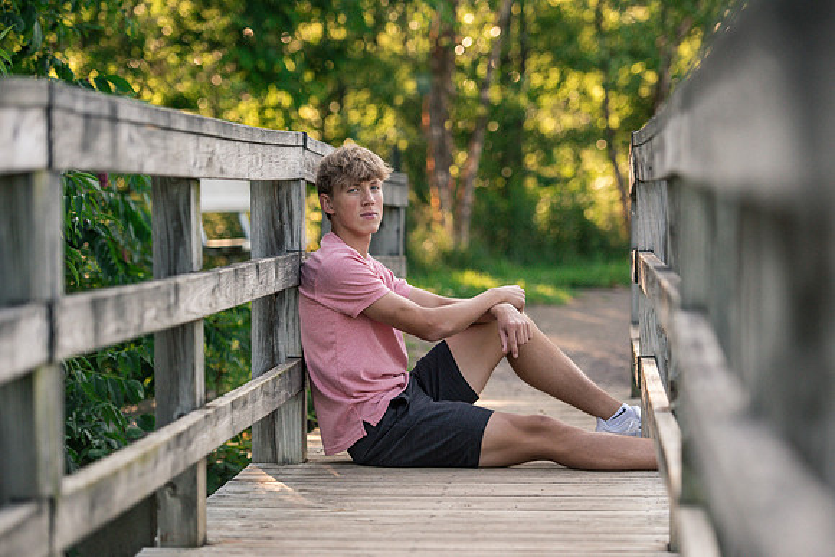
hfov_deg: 16.6
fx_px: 2858
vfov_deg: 11.1
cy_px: 286
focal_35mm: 123
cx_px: 424
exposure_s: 1/2500
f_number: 2.8
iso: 800
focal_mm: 116
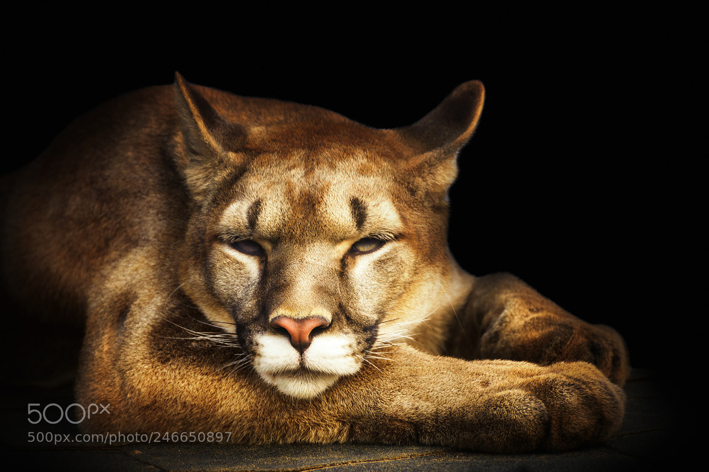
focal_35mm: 375
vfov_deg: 3.7
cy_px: 236
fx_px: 7379
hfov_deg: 5.5
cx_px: 354
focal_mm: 250
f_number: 7.1
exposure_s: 1/100
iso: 100
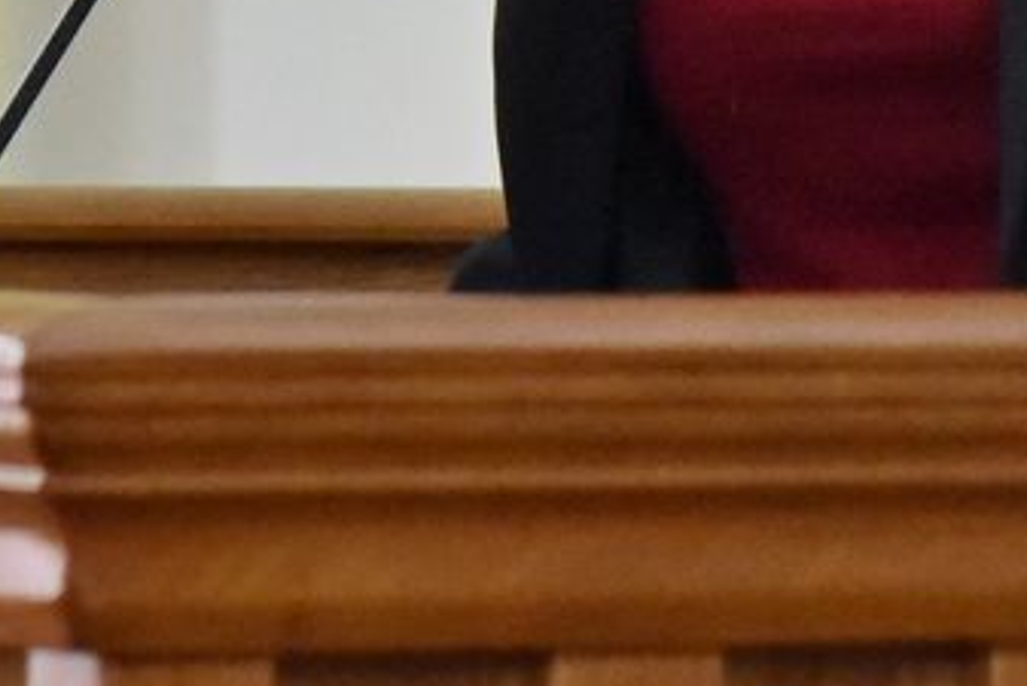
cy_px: -718
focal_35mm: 498
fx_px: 14212
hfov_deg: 4.1
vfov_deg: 2.7
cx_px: 939
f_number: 5
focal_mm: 120
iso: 5000
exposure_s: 1/320
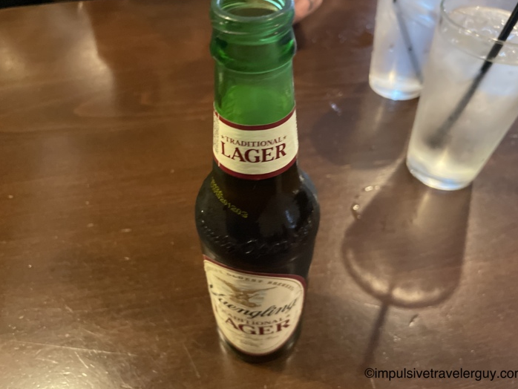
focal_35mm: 27
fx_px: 404
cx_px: 256
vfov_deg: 51.4
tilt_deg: -49.5
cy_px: 192
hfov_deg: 65.3
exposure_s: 1/30
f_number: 1.6
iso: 800
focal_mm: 4.2
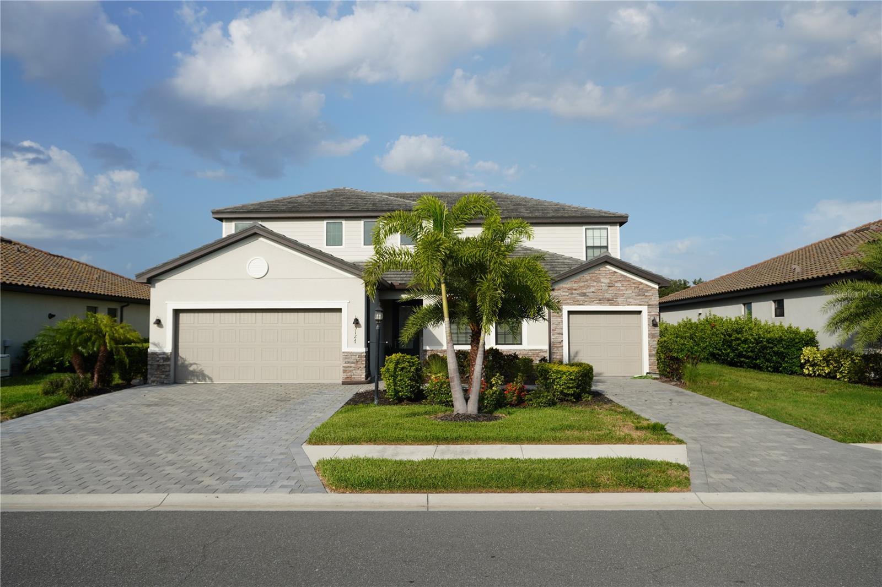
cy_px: 294
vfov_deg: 45.7
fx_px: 698
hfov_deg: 64.6
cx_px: 441
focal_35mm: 28
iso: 100
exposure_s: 1/800
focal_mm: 19
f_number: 5
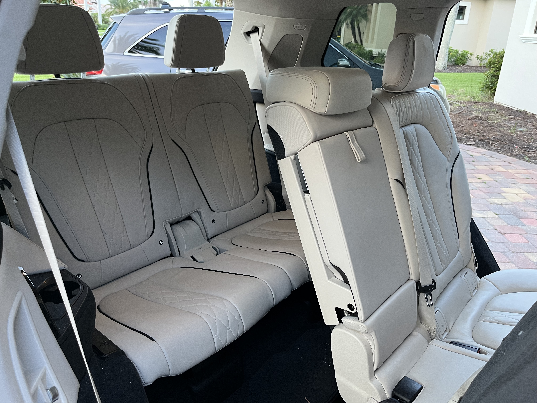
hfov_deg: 67.3
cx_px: 268
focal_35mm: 26
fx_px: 403
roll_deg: -2.1
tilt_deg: -23.0
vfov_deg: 53.1
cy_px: 202
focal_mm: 5.1
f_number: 1.6
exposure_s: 1/60
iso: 160
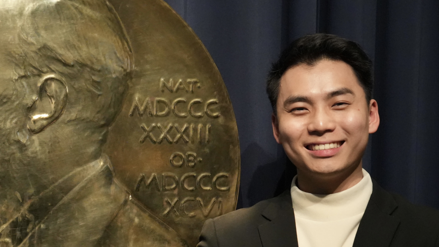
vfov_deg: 11.7
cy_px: 165
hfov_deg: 20.6
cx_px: 133
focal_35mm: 103
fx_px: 1199
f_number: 5
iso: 8000
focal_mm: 55
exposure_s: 1/60
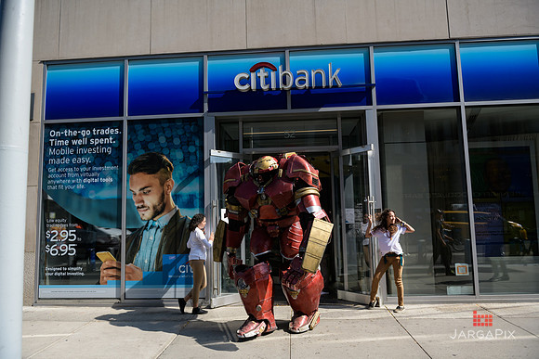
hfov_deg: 73.7
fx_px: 359
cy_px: 180
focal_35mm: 24
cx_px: 270
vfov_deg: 53.2
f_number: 3.2
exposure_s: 1/2500
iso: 200
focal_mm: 24
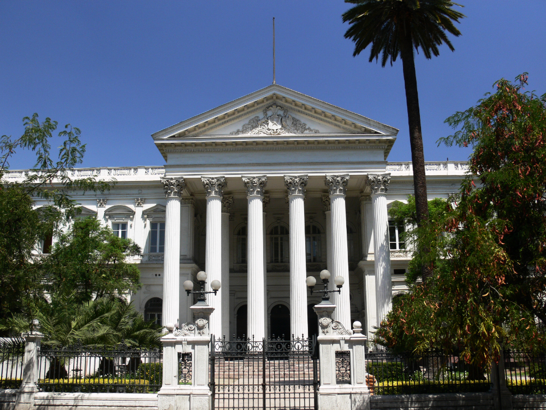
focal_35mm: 35
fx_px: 552
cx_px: 273
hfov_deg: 52.6
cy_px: 205
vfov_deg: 40.7
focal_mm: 7.4
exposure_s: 1/160
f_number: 5.6
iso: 80
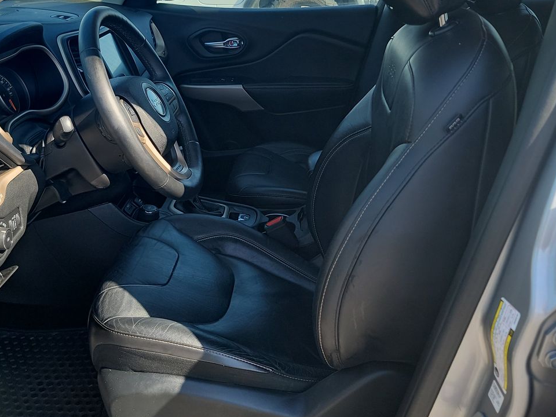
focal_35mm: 40
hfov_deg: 46.3
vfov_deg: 35.8
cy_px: 170
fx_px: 642
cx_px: 201
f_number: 1.8
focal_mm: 6.7
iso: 50
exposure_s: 1/146
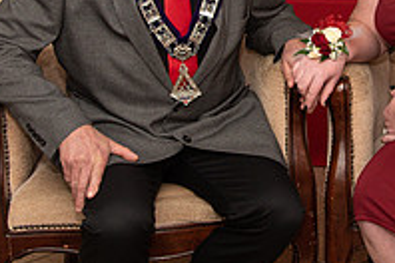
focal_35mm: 88
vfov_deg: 15.3
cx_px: 293
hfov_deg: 22.9
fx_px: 965
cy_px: 9
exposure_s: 1/200
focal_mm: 30
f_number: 4
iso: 800
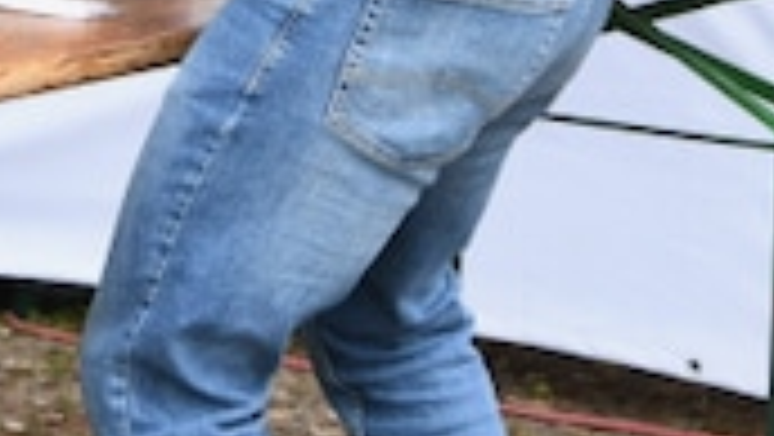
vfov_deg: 4.3
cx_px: 378
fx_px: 5771
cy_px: -508
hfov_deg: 7.7
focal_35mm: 281
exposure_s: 1/1250
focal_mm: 36
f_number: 2.8
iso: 320
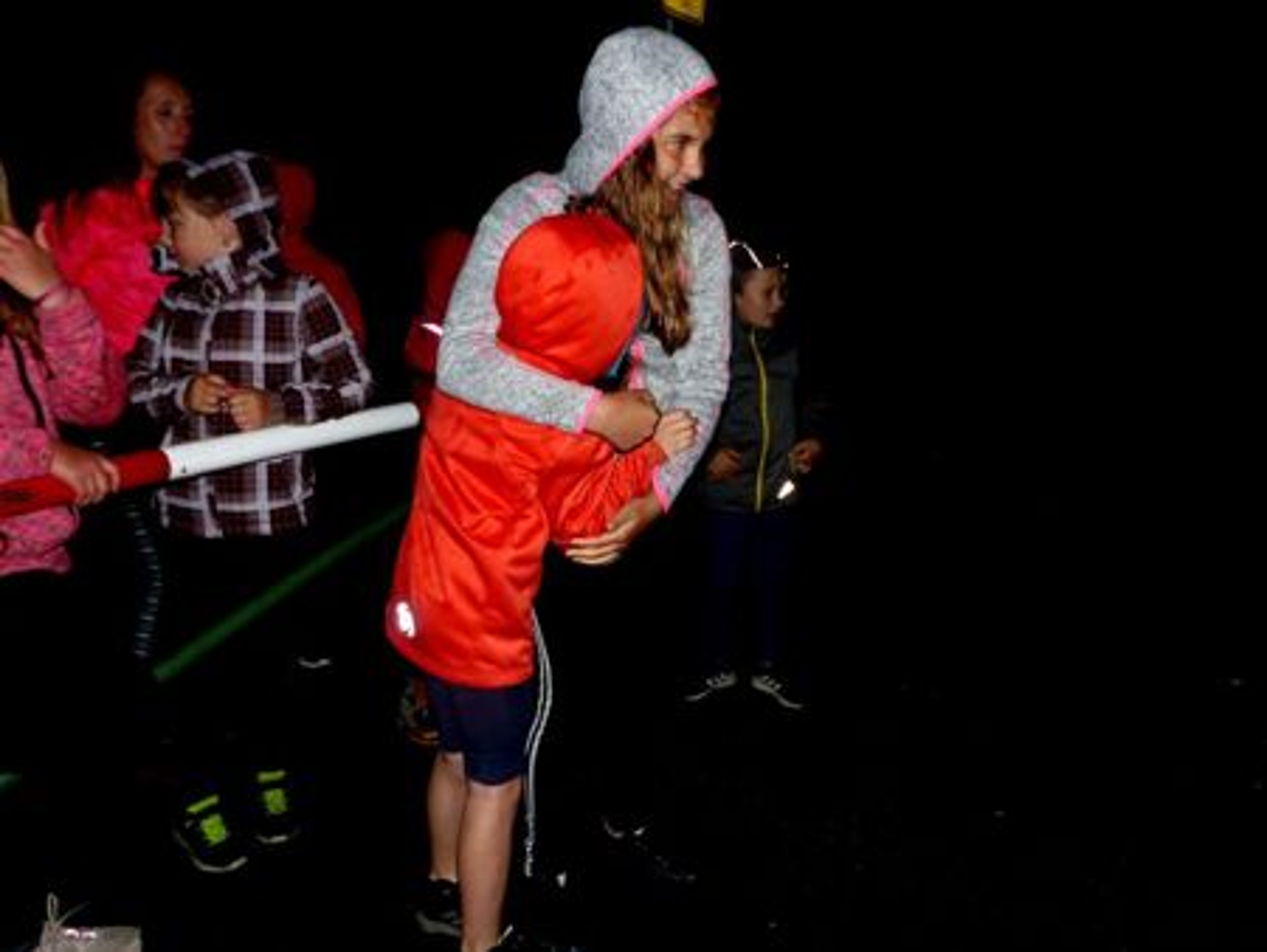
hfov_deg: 67.3
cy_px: 476
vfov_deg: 53.1
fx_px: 952
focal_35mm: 26
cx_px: 634
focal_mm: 4.5
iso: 100
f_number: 2.8
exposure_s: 1/60
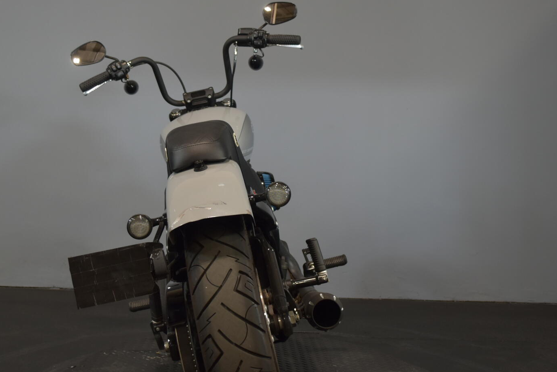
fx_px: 743
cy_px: 157
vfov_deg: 28.1
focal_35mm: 48
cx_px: 242
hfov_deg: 41.0
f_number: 4
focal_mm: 22
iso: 560
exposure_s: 1/30
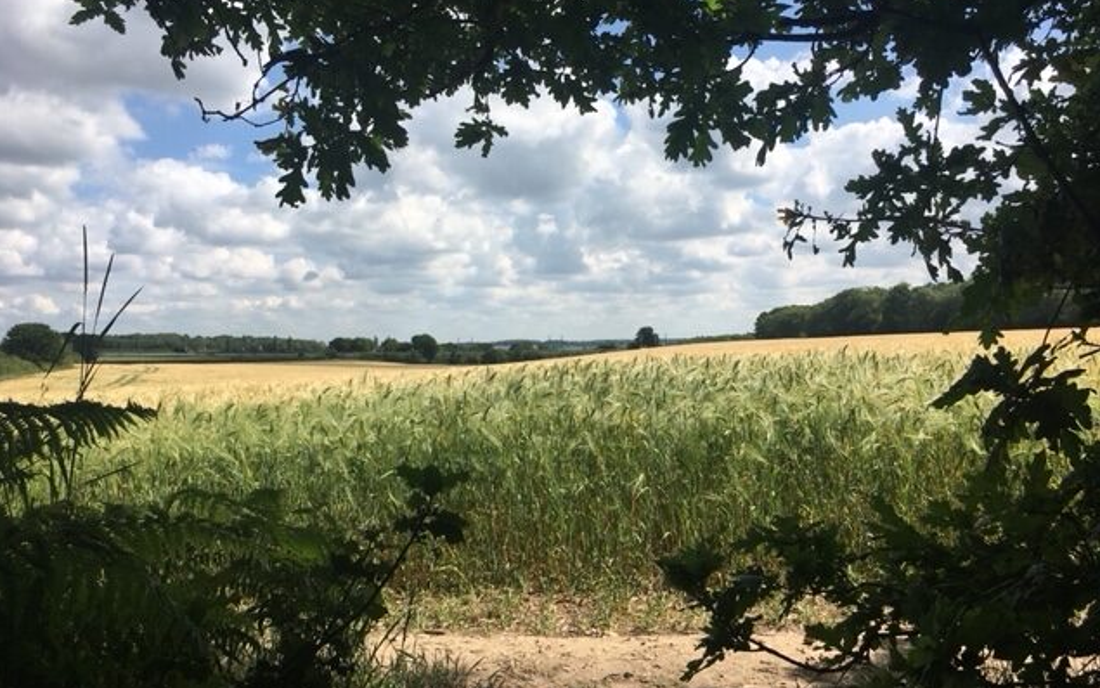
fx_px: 929
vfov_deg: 40.5
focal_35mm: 31
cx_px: 547
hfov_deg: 61.2
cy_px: 282
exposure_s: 1/2198
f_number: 2.2
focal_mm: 4.15
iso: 25
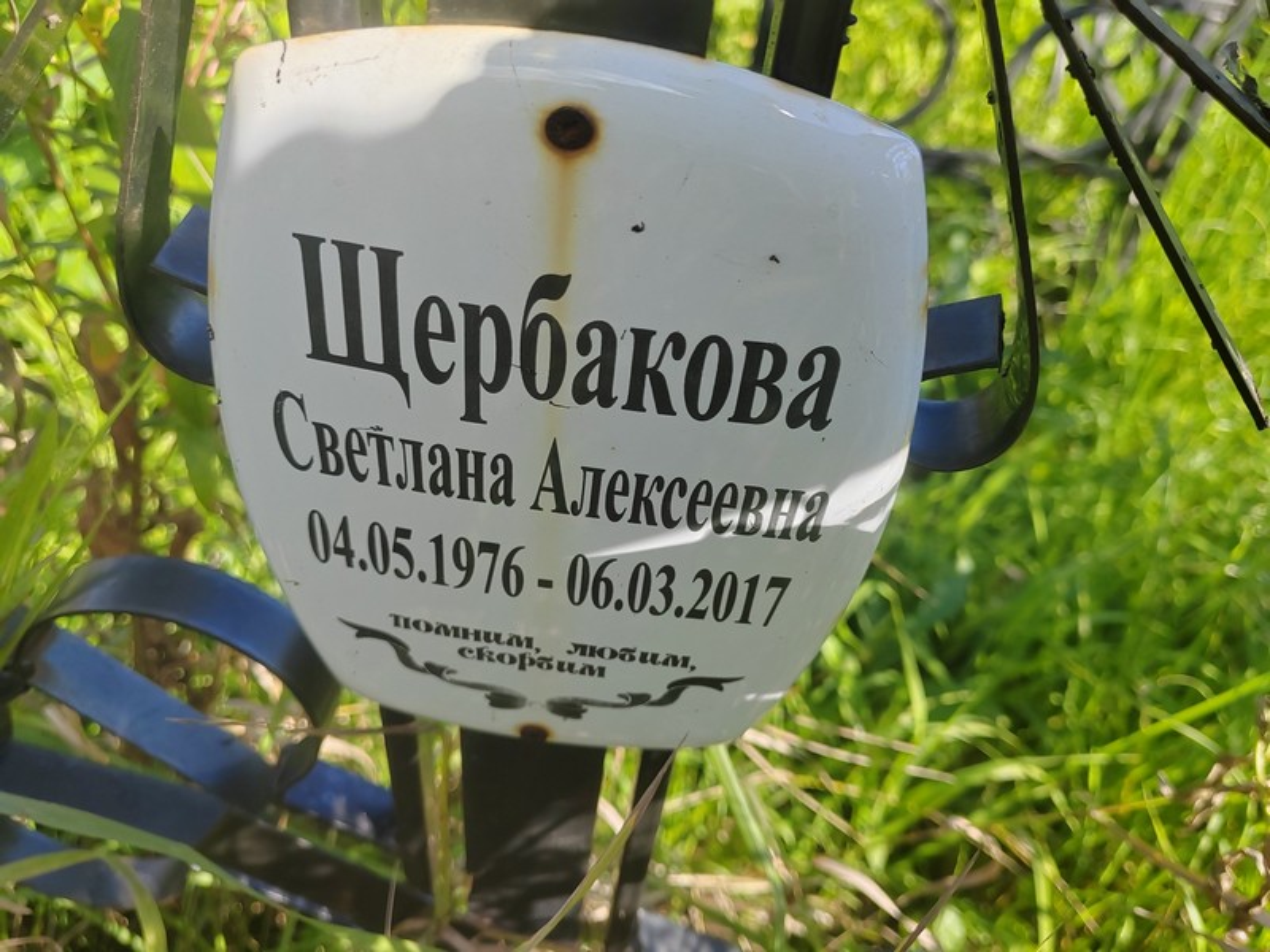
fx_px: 991
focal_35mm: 27
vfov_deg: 51.4
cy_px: 476
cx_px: 635
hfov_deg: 65.3
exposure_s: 1/460
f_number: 1.9
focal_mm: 5.52
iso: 100
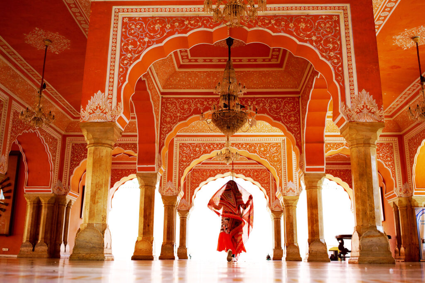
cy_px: 142
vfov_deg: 37.9
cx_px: 212
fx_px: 413
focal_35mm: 35
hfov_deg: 54.4
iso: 100
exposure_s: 1/200
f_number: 3.5
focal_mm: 35
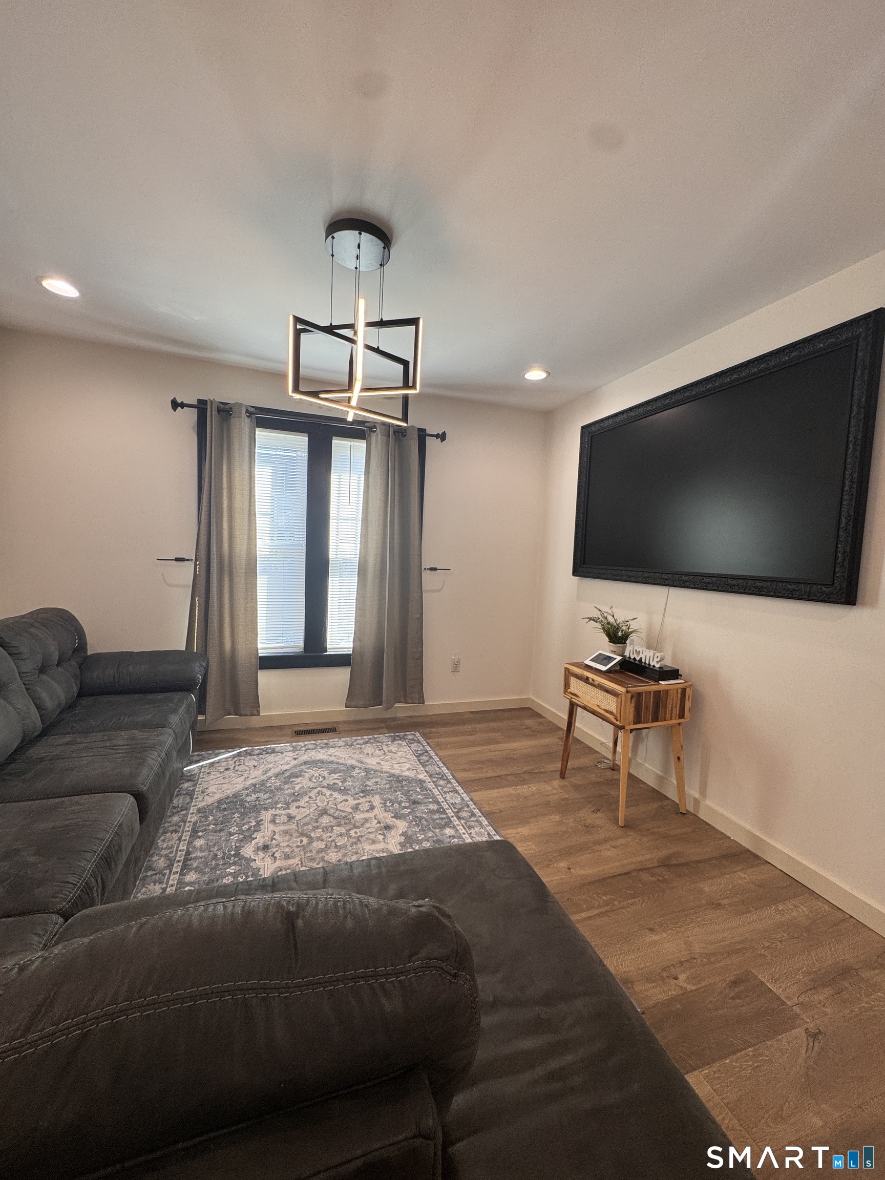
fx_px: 477
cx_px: 442
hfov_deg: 85.7
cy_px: 590
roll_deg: -2.6
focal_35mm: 14
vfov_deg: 102.1
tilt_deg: -5.5
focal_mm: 2.22
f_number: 2.2
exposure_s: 1/120
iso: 125
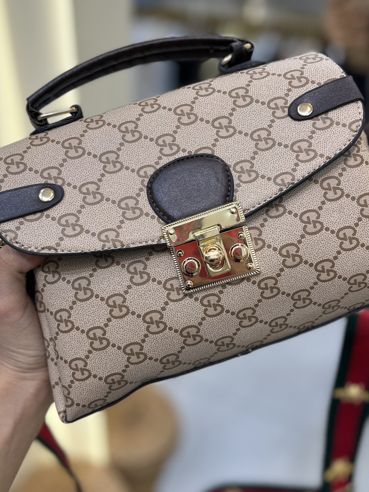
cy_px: 224
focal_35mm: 39
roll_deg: +0.3
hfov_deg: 36.8
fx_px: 554
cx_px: 190
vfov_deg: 47.8
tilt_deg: -31.9
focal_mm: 5.1
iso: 32
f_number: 1.6
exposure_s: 1/141
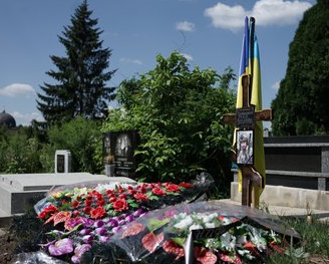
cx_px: 178
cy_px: 133
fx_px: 390
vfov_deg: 37.4
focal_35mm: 40
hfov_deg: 45.7
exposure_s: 1/3200
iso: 100
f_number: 2.8
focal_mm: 35
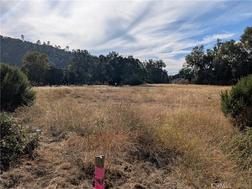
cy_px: 94
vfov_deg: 56.8
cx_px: 126
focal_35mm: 24
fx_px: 175
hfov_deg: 71.6
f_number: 1.7
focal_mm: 4.53
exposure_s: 1/6369
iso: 49
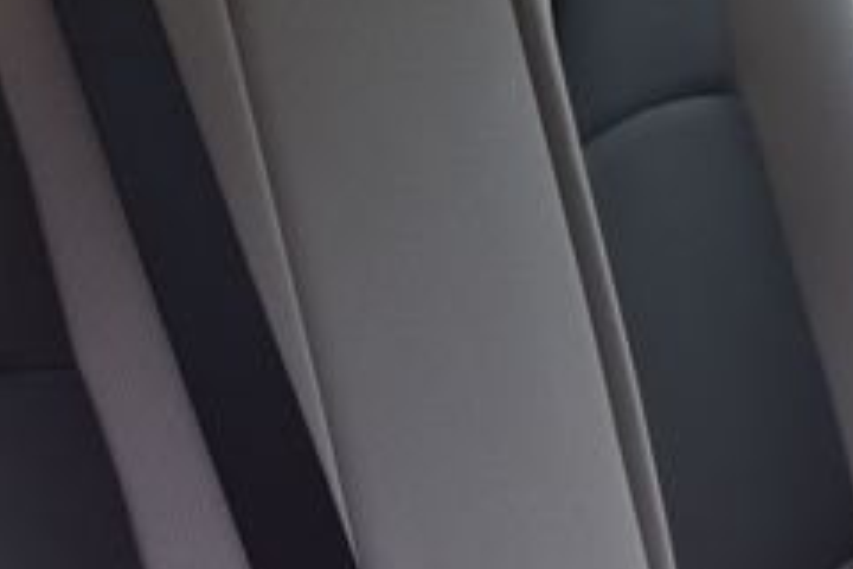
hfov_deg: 27.7
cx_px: 224
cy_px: -68
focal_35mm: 72
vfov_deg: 18.2
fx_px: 1706
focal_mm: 18
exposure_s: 1/125
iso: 400
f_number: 9
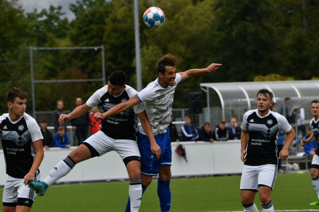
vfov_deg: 4.6
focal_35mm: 300
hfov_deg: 6.9
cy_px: 106
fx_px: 2658
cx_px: 160
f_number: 7.1
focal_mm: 200
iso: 400
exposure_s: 1/1600
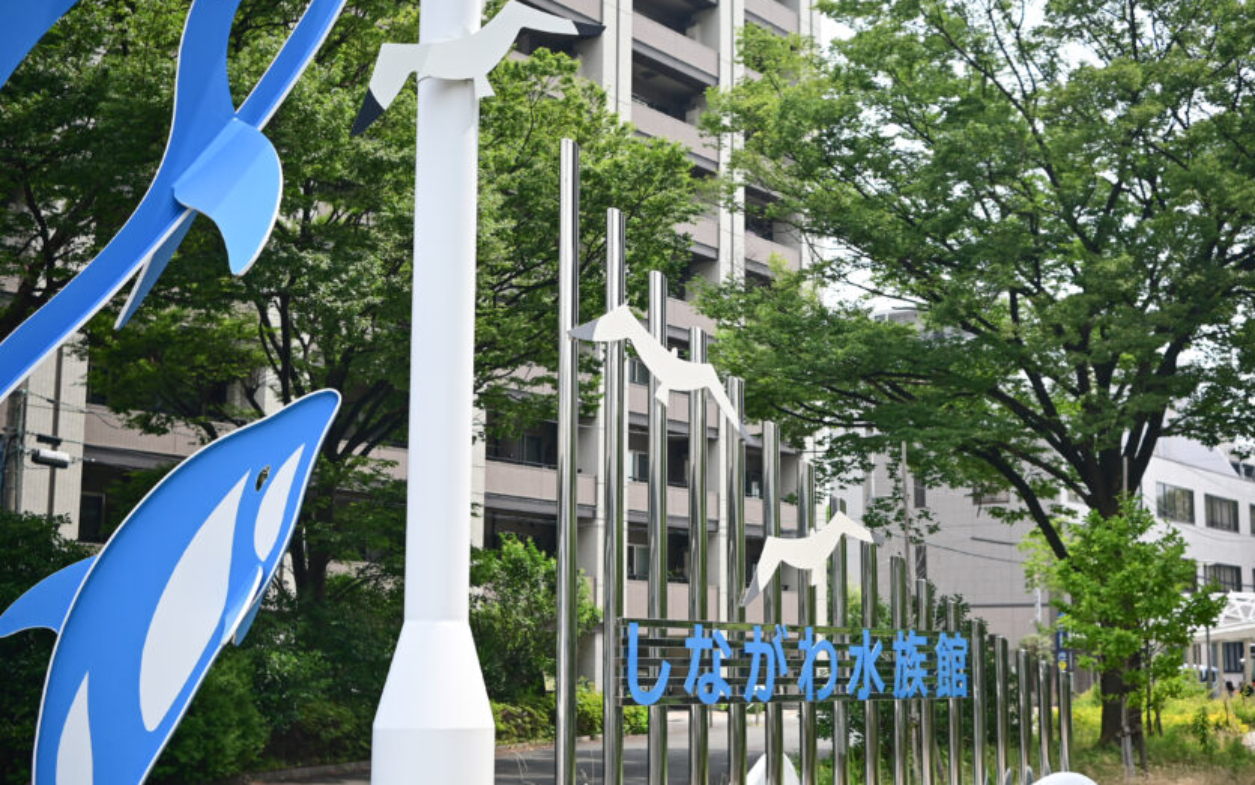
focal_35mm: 45
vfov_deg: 28.6
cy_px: 434
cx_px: 649
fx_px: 1539
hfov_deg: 44.4
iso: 100
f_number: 2.8
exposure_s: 1/1000
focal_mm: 24
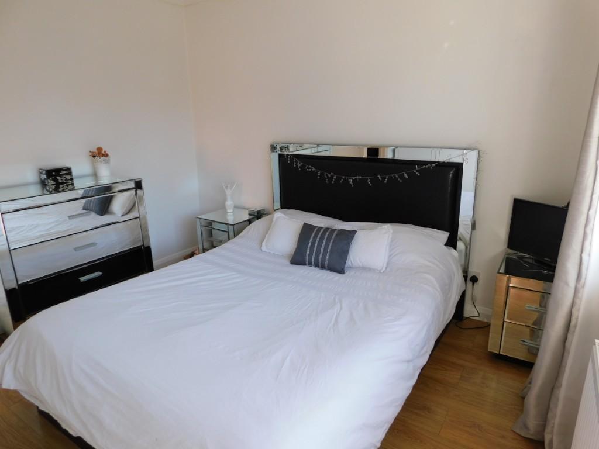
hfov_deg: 73.9
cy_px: 224
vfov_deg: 58.9
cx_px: 300
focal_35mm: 23
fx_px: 398
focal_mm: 4
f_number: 3
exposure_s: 1/60
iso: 125
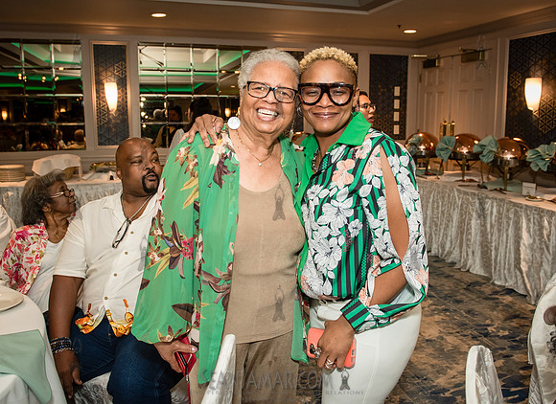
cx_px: 288
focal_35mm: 32
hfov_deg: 57.4
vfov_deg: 43.4
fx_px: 507
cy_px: 181
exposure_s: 1/160
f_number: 3.5
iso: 1600
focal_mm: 26
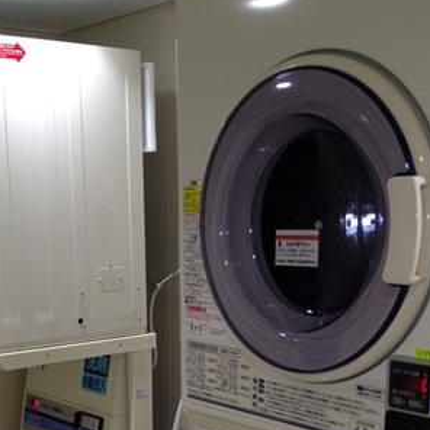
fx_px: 942
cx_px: 160
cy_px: 423
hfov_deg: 25.6
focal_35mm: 67
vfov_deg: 24.6
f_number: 2.4
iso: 50
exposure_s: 1/33
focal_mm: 4.28
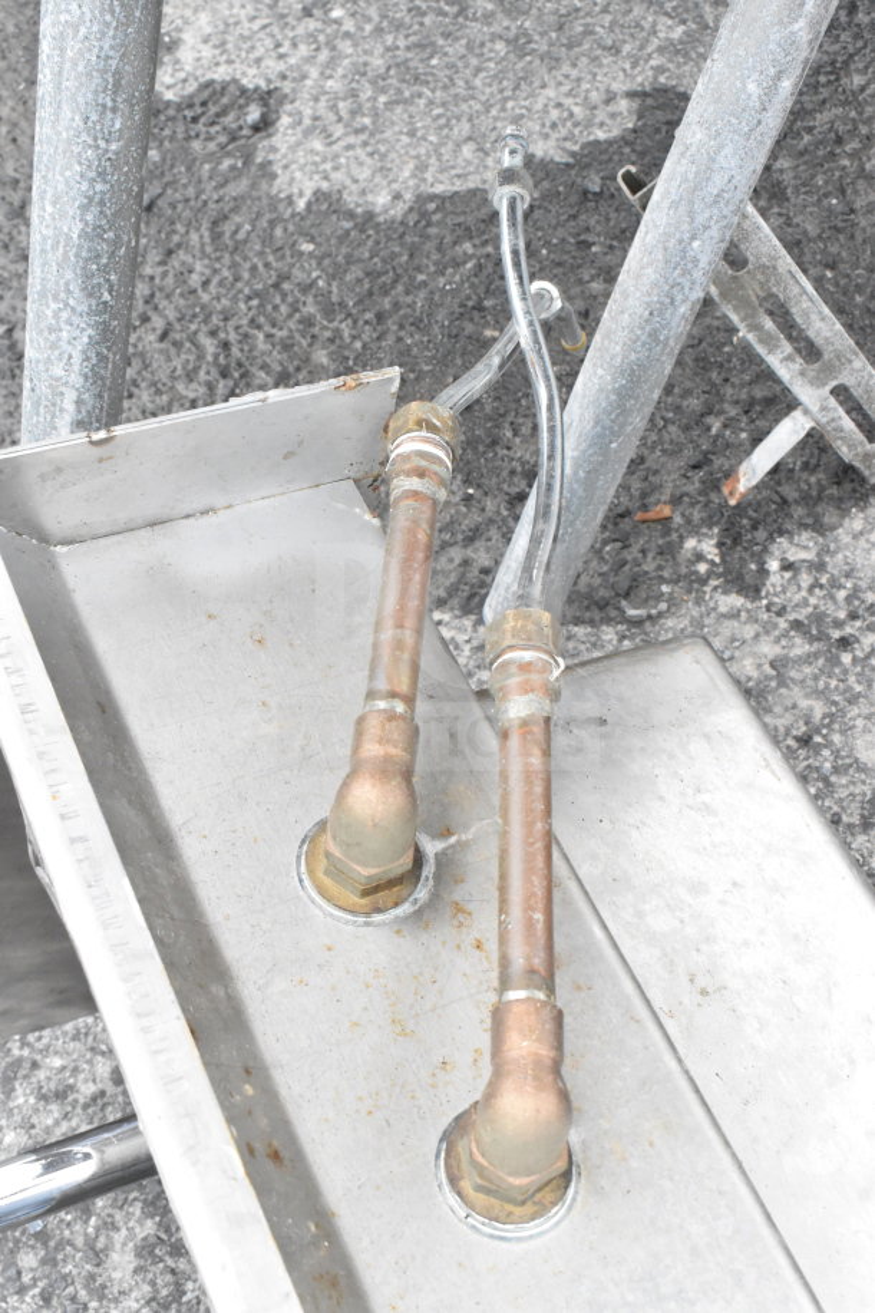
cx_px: 438
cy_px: 656
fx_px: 1695
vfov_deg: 42.3
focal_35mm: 46
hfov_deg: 28.9
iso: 6400
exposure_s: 1/800
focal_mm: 31
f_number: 14
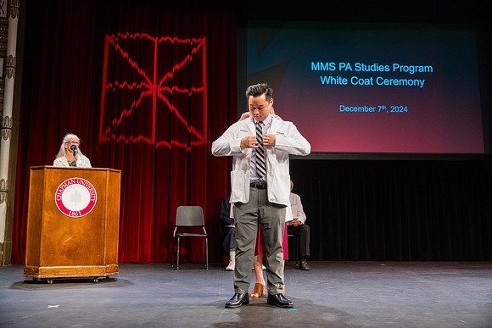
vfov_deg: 35.3
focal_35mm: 38
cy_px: 164
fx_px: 515
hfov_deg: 51.0
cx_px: 246
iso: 1250
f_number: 3.5
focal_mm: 37.7
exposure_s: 1/320
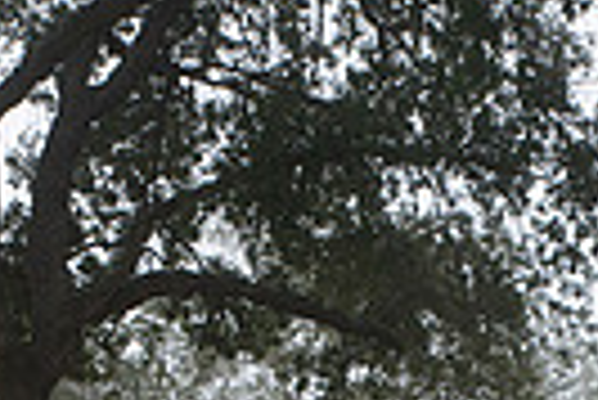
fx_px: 2029
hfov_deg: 16.6
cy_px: 962
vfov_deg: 9.9
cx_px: 535
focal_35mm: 122
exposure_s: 1/250
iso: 250
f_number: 7.1
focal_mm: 36
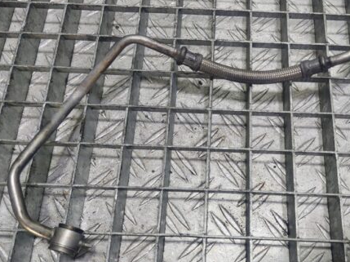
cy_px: 140
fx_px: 354
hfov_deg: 52.2
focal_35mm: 35
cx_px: 214
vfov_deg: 40.6
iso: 80
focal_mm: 5.23
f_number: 1.8
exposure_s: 1/50
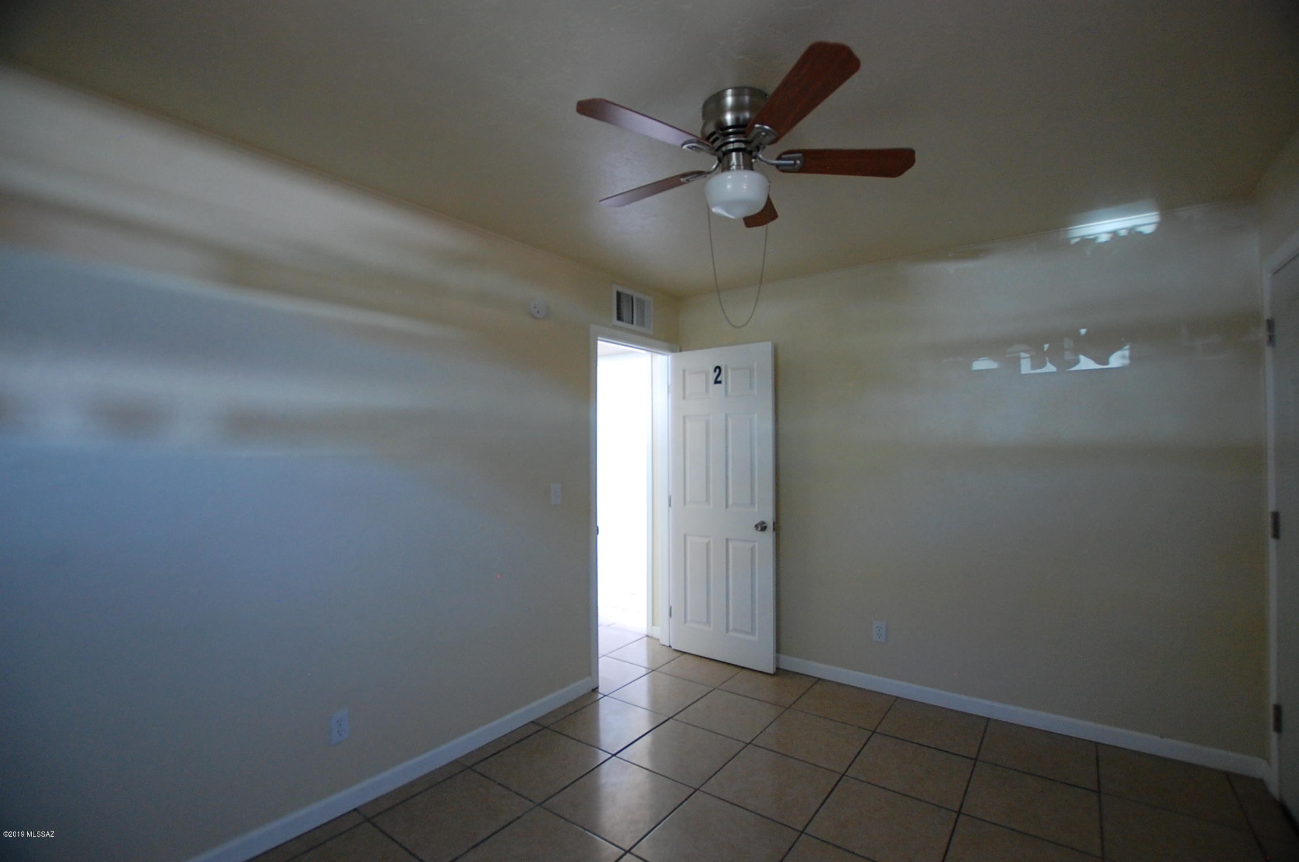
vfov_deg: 77.1
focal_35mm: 15
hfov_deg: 100.5
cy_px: 431
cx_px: 650
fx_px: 540
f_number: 3.5
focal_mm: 10
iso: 800
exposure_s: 1/20
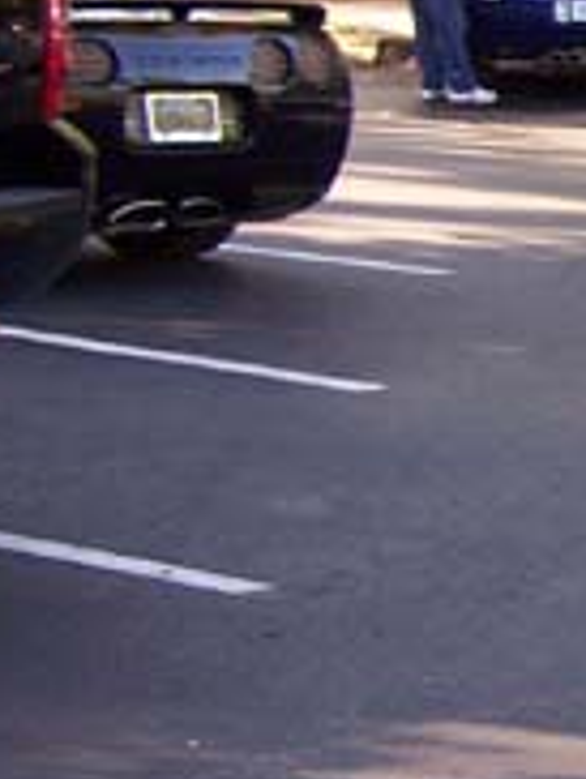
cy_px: 246
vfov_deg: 11.8
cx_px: 1450
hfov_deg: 8.1
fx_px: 3761
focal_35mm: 167
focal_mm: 6.3
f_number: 2.8
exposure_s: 1/100
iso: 80
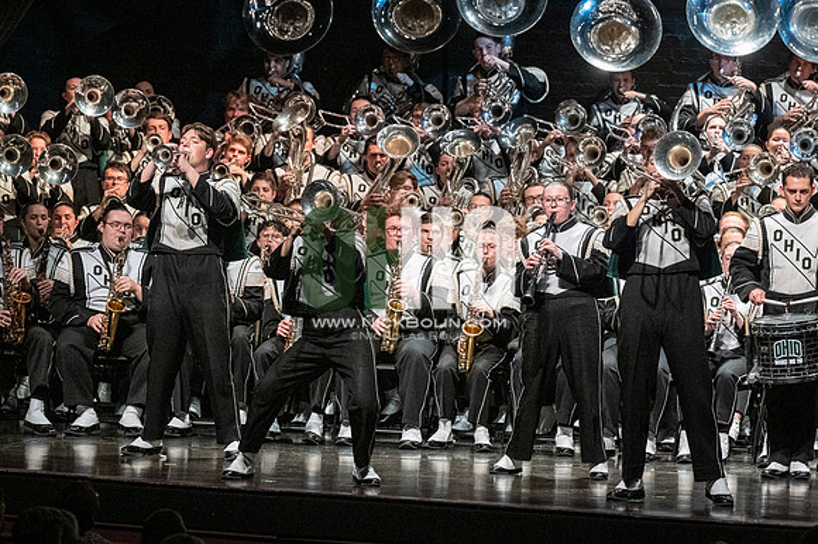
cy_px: 272
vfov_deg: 6.3
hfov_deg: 9.5
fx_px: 4928
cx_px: 409
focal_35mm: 217
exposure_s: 1/500
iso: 4000
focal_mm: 145
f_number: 4
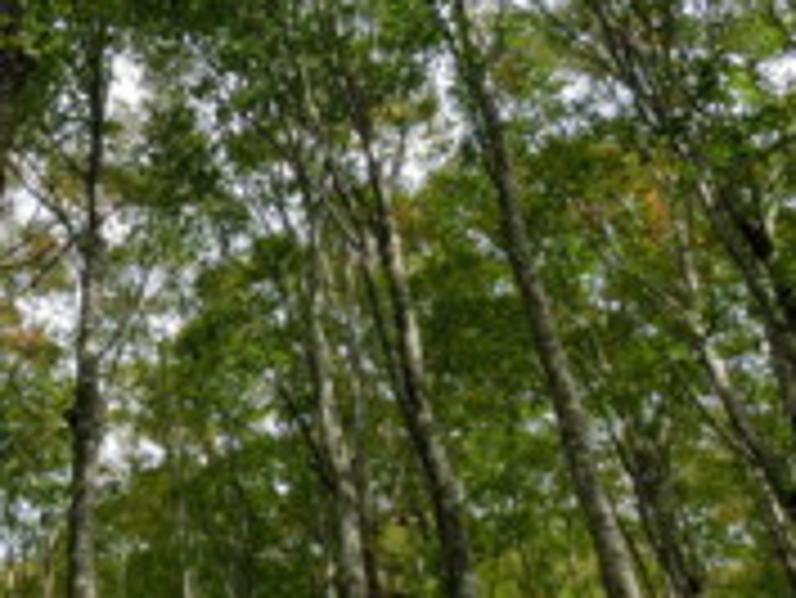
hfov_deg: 30.6
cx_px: 121
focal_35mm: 61
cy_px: 180
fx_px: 1404
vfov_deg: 23.9
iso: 80
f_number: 3
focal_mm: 4.24
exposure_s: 1/400
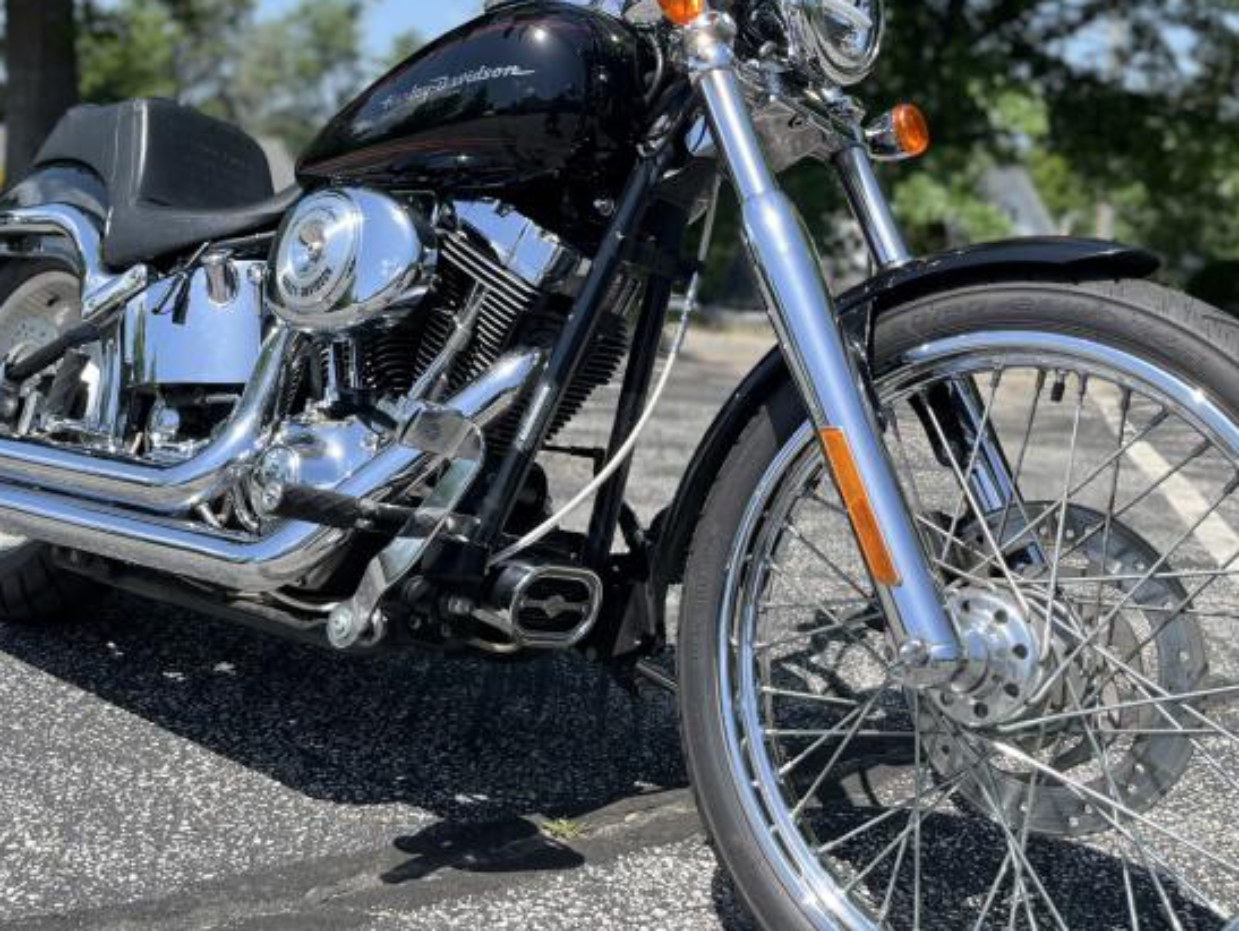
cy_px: 306
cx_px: 661
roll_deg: -2.9
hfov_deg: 48.9
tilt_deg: -6.1
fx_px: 1361
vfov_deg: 37.3
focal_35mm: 38
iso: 50
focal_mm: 5.1
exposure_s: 1/1802
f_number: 1.6
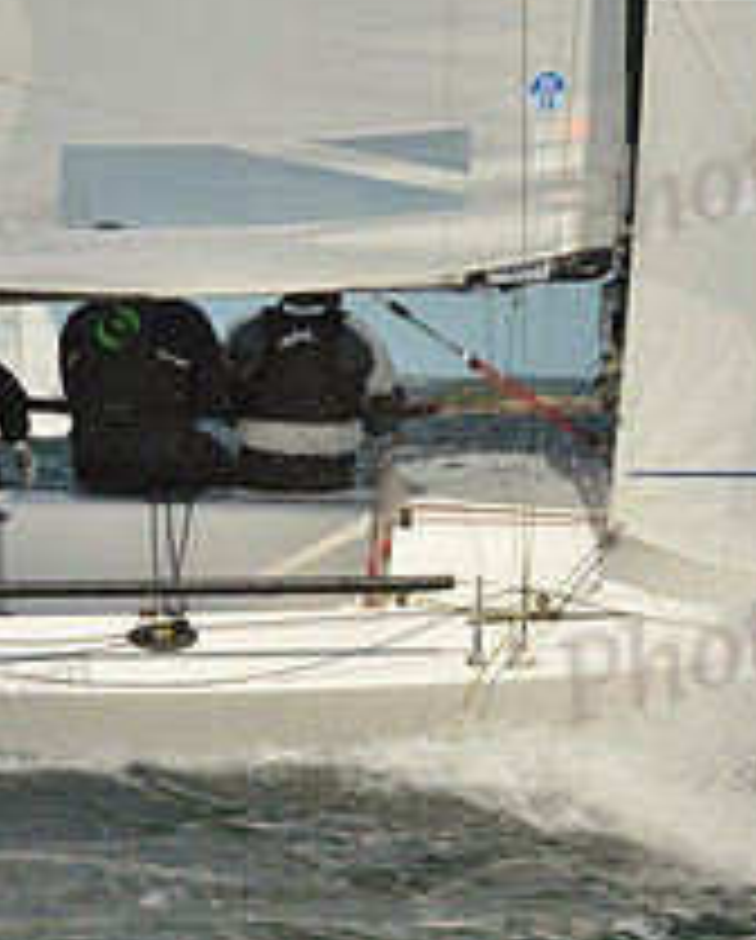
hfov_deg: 8.5
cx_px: 328
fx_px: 5075
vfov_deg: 10.6
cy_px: 439
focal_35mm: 182
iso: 400
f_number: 10
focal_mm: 70
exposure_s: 1/1600
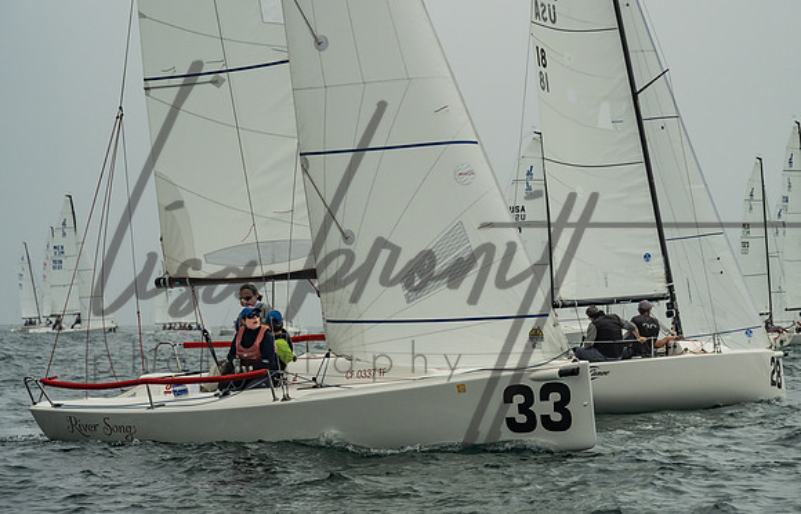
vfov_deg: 9.7
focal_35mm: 137
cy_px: 244
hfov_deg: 15.1
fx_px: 3018
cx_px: 477
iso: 800
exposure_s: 1/3200
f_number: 9
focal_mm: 110
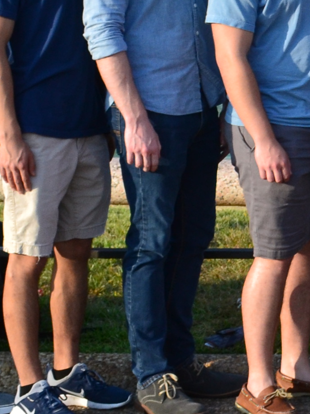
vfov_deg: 14.2
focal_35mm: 135
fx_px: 1613
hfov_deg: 10.1
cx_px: 641
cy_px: -71
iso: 400
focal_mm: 20
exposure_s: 1/320
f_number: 10
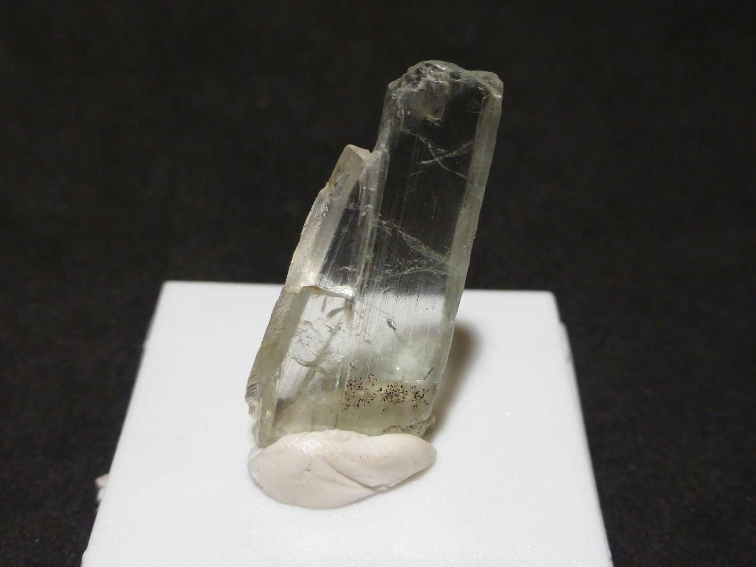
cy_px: 284
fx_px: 874
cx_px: 378
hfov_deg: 46.8
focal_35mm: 40
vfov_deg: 36.0
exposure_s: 1/60
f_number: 3.9
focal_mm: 6.9
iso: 400
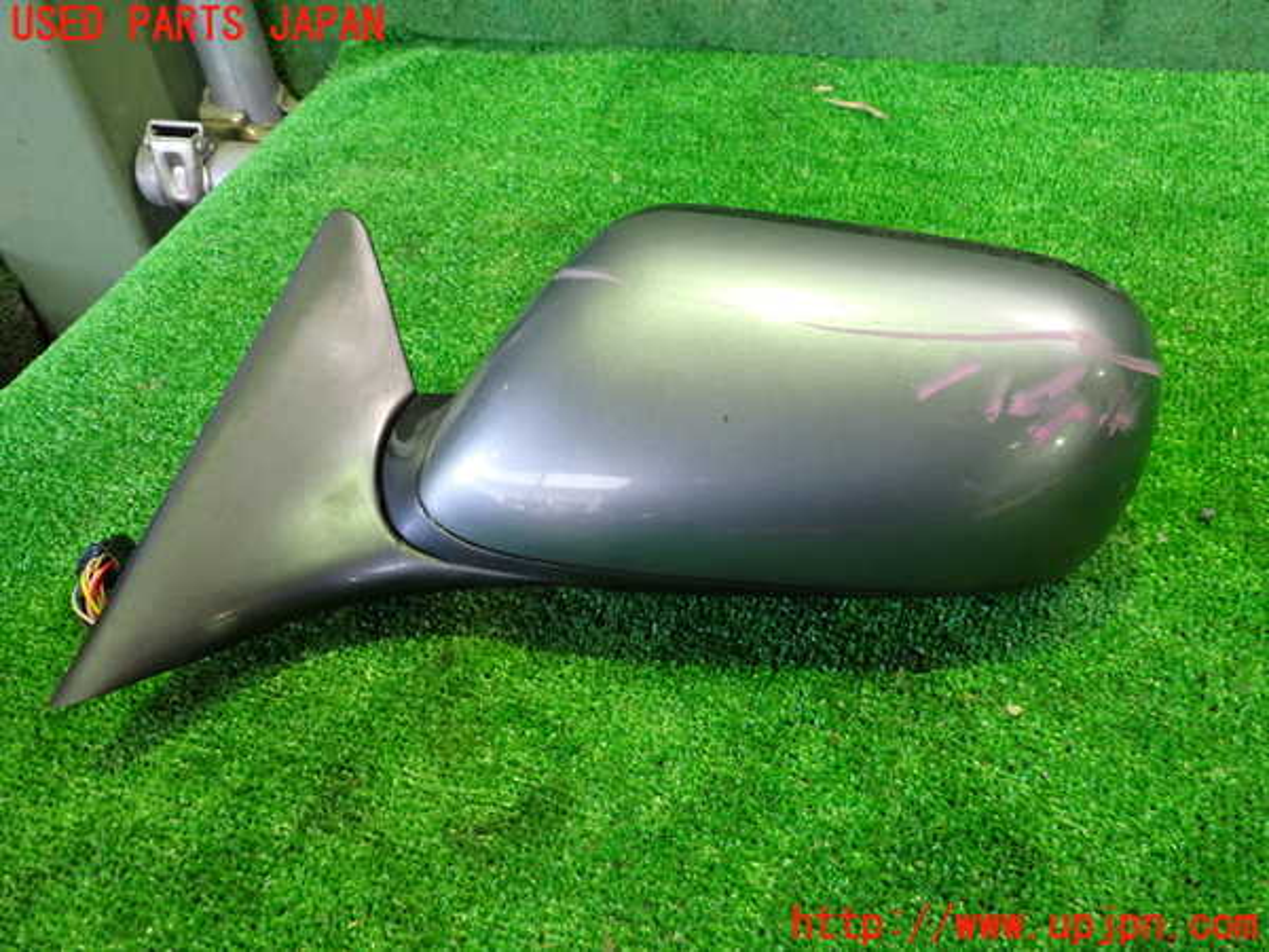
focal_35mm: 30
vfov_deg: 46.8
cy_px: 476
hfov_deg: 60.0
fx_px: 1100
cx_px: 634
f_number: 2.3
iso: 800
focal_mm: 5.4
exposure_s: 1/30
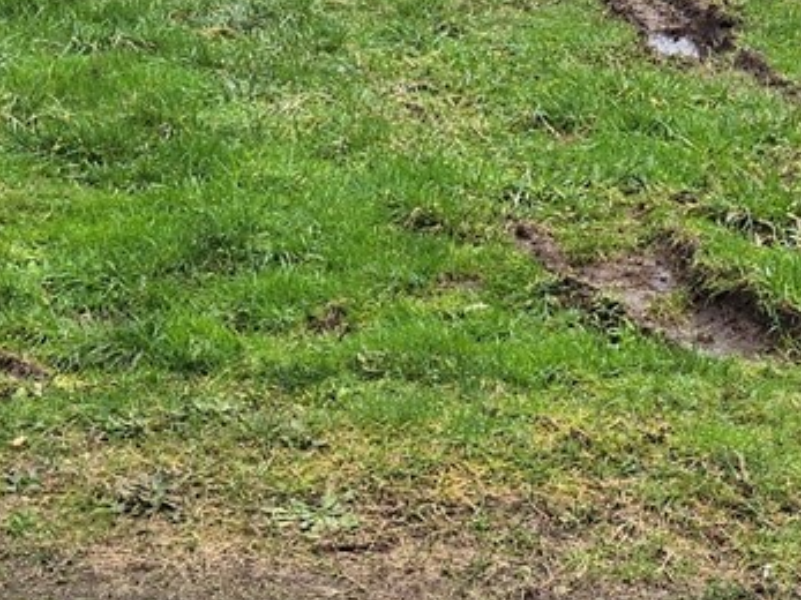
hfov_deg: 18.5
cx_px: 293
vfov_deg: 13.9
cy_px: 466
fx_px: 2452
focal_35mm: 106
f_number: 1.8
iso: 32
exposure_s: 1/180
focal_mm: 5.4
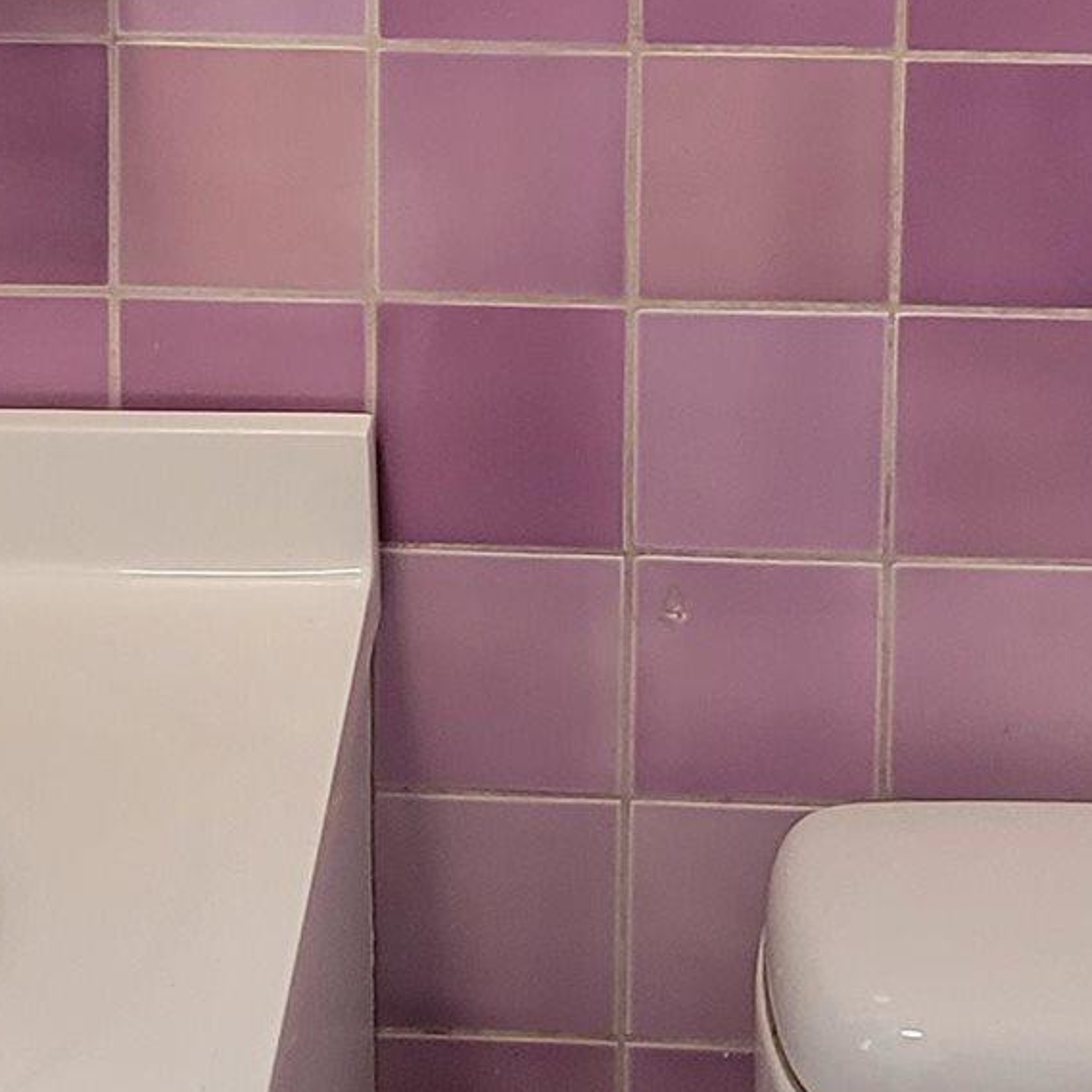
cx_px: 528
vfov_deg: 23.6
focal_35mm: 62
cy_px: -426
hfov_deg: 27.7
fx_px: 2213
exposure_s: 1/60
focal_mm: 2.2
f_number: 2.2
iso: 125
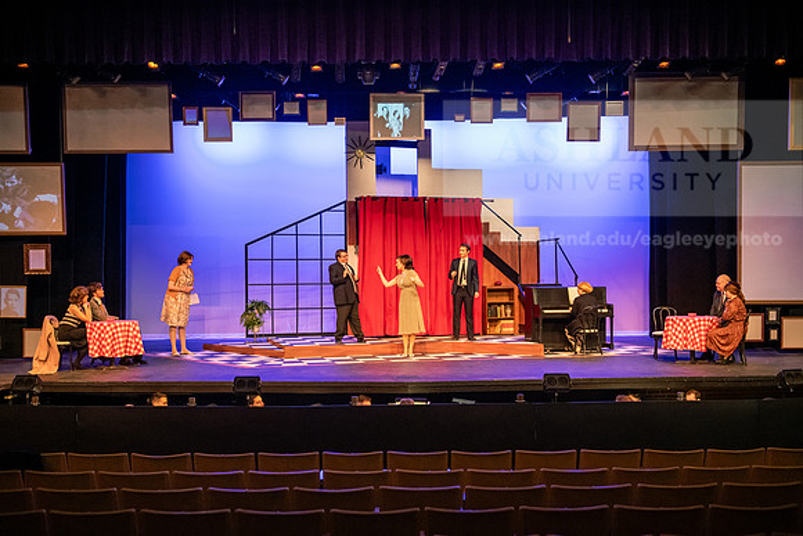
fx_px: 937
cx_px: 402
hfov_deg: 46.4
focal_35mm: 42
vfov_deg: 31.9
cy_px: 268
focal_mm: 42
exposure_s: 1/160
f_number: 3.2
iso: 3200
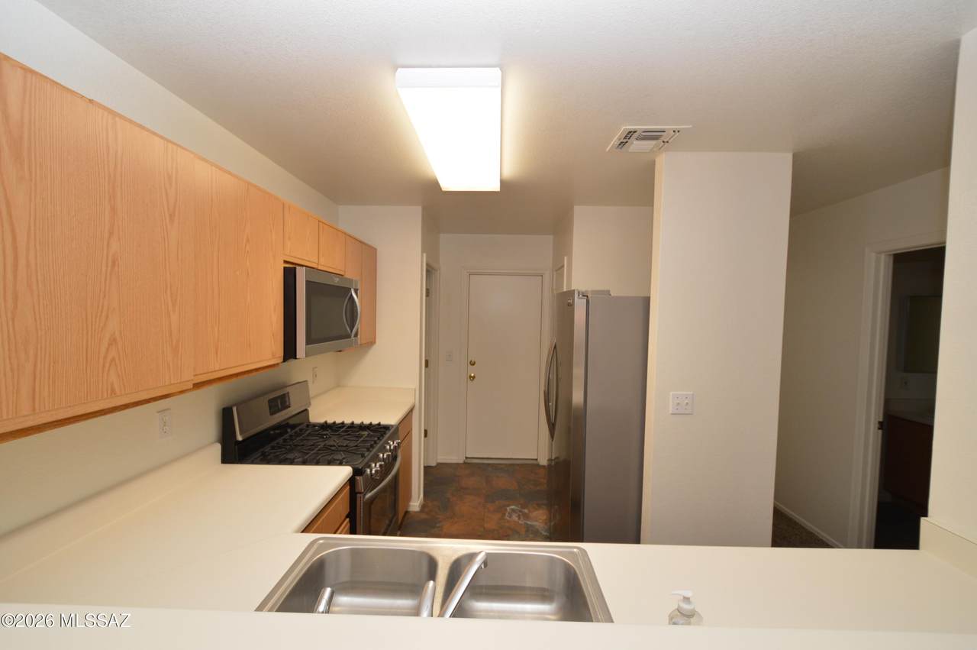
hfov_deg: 100.4
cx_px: 488
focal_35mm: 15
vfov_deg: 77.2
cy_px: 325
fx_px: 407
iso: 400
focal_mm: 10
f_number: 4.5
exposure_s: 1/80
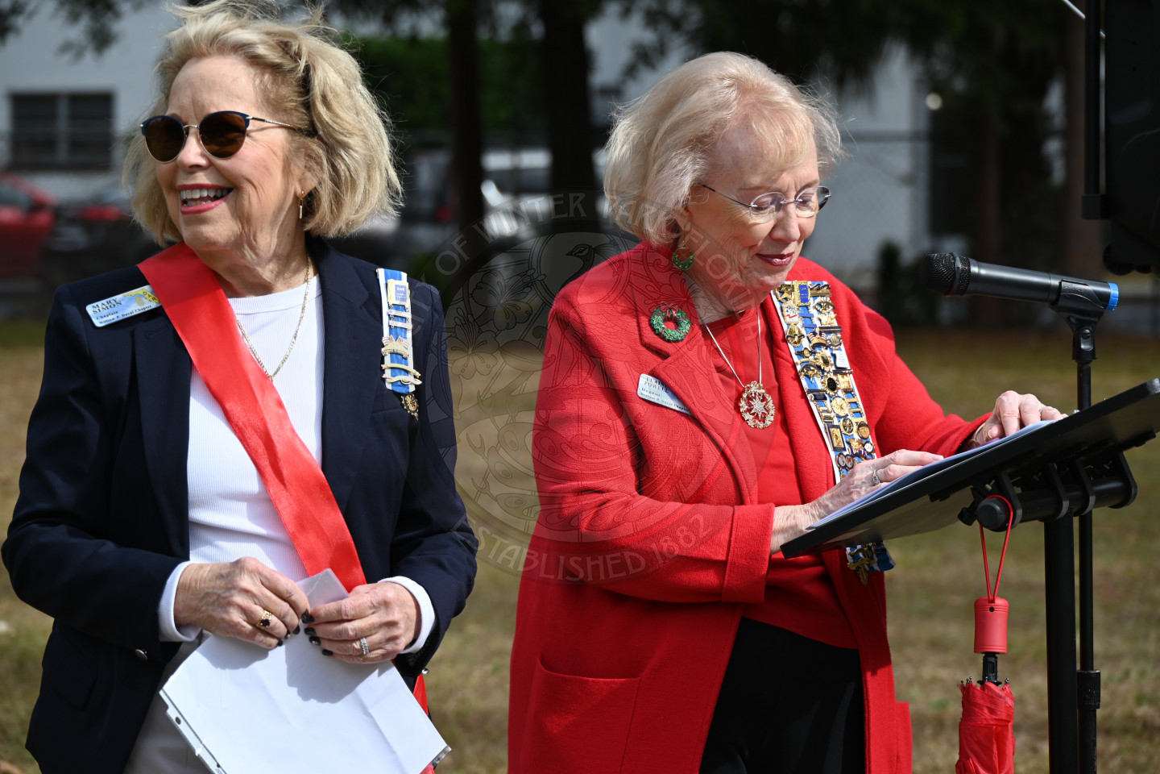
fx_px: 3866
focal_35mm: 120
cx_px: 580
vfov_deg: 11.4
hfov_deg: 17.1
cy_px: 387
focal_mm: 120
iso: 100
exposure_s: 1/320
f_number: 6.7
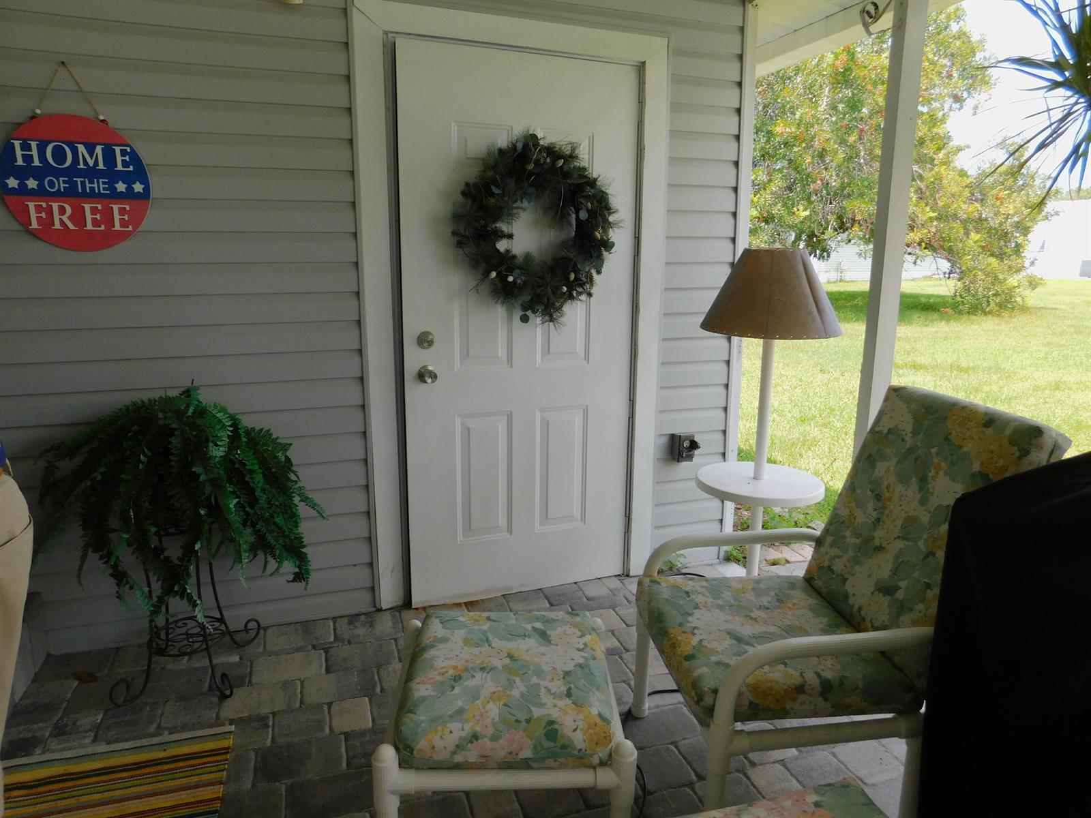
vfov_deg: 58.9
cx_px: 546
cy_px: 409
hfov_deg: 73.9
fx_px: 725
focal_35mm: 23
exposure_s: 1/400
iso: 125
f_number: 3
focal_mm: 4
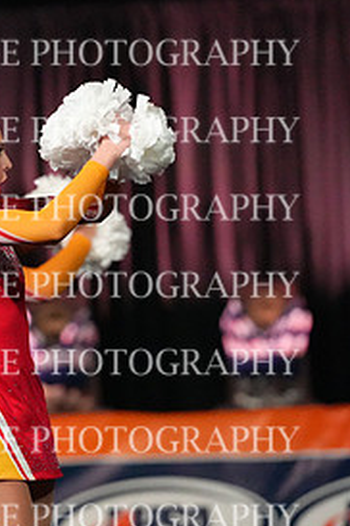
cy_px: 323
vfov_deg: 3.2
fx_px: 9298
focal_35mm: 636
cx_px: 21
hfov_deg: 2.2
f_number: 3.5
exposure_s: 1/1250
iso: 16000
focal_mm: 300
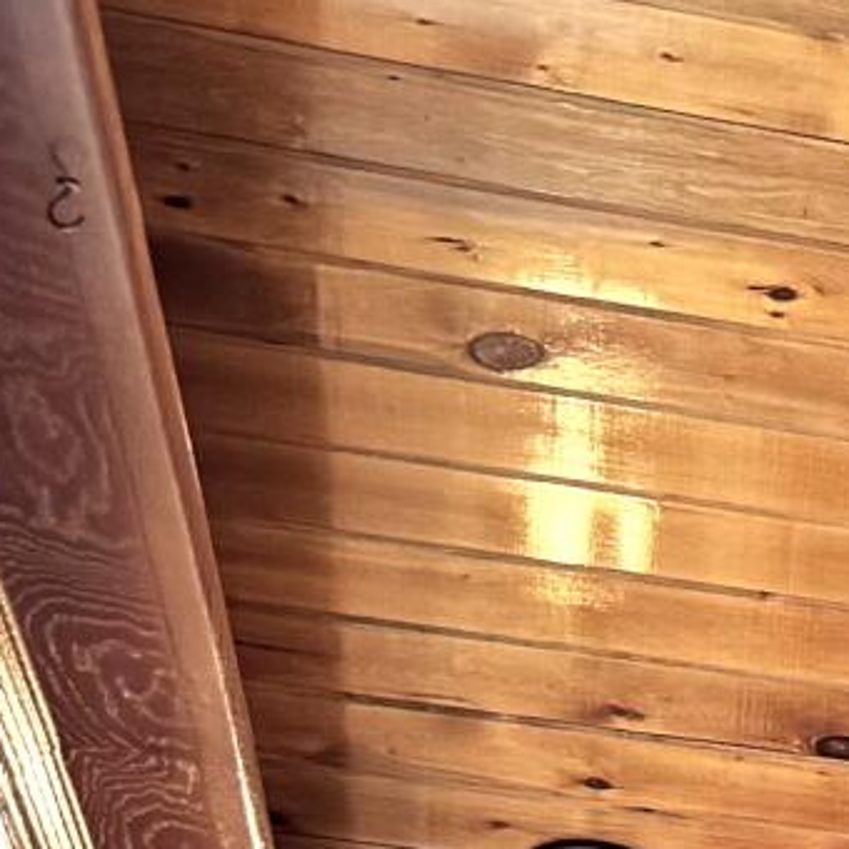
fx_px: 5189
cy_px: 2584
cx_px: 3151
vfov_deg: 8.0
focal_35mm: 187
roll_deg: -1.0
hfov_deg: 7.3
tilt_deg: -3.8
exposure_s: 1/120
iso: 64
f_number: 1.78
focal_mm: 6.76
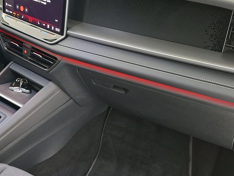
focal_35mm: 44
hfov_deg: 40.3
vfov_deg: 32.9
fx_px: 297
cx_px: 32
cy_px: 96
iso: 500
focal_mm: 5.54
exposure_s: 1/25
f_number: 1.8
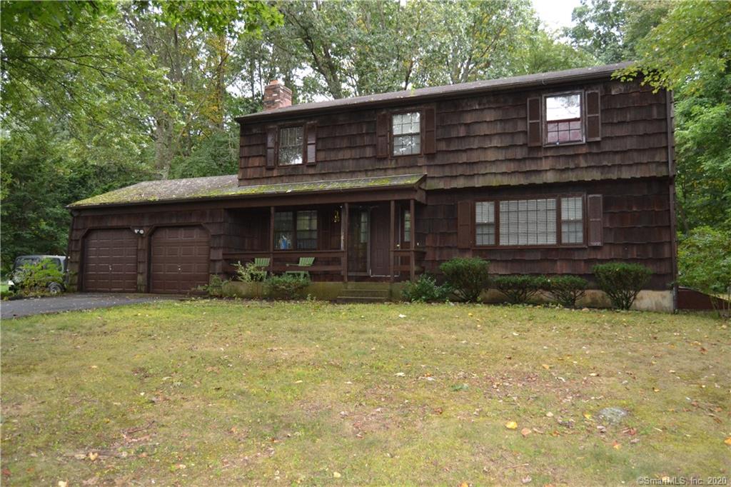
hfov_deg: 67.4
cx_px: 366
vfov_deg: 47.9
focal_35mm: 27
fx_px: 548
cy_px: 244
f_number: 3.5
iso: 1100
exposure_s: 1/160
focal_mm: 18
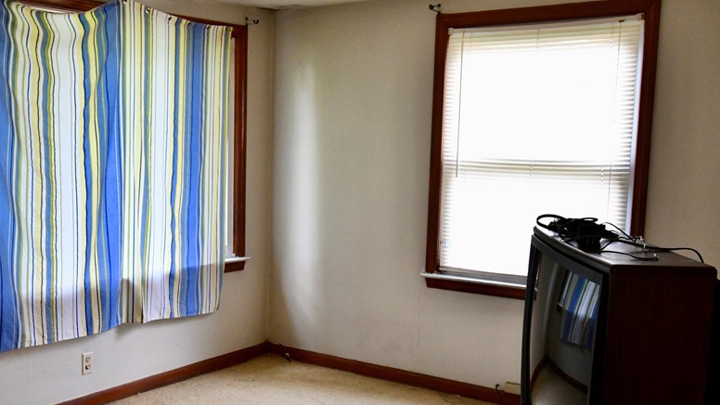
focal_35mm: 44
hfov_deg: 46.0
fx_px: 840
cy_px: 258
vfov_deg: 27.0
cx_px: 268
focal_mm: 20
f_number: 5.6
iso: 1800
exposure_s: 1/30
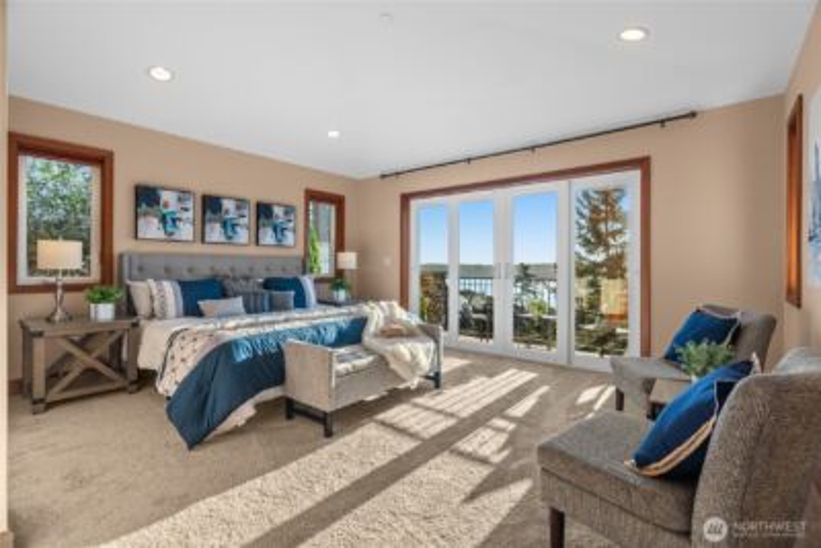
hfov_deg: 96.7
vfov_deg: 73.8
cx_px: 410
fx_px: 365
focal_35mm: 16
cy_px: 274
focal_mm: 16
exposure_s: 1/60
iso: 400
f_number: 7.1
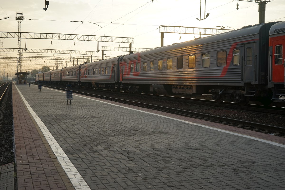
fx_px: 340
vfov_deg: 31.2
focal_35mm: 43
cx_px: 142
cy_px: 95
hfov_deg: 45.4
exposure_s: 1/100
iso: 100
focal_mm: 43
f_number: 9
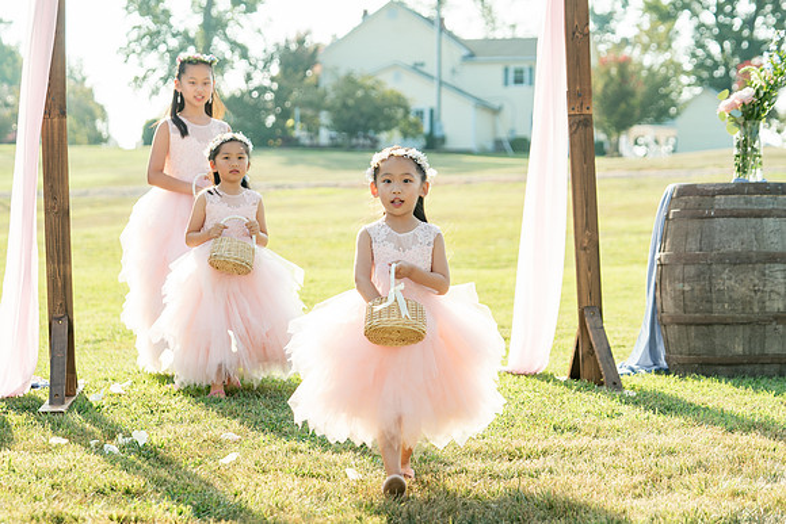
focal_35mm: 100
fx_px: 2175
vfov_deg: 13.7
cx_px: 426
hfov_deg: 20.5
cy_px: 278
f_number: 4
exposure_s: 1/250
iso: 100
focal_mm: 82
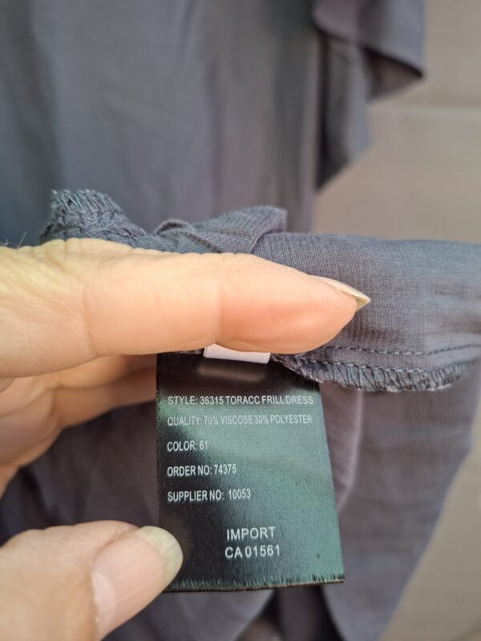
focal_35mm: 23
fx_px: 426
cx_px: 240
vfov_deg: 73.9
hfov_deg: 58.9
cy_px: 320
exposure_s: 1/100
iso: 125
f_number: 1.8
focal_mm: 5.54
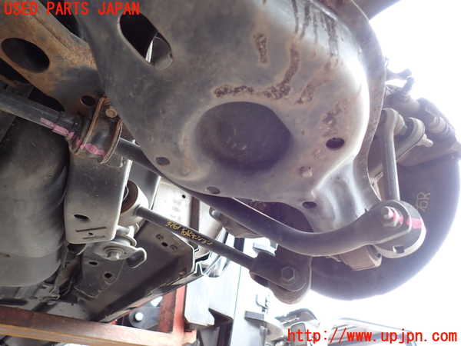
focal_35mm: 25
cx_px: 230
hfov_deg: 69.4
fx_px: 333
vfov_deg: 54.9
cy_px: 173
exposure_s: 1/60
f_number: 2
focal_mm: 4.5
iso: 160
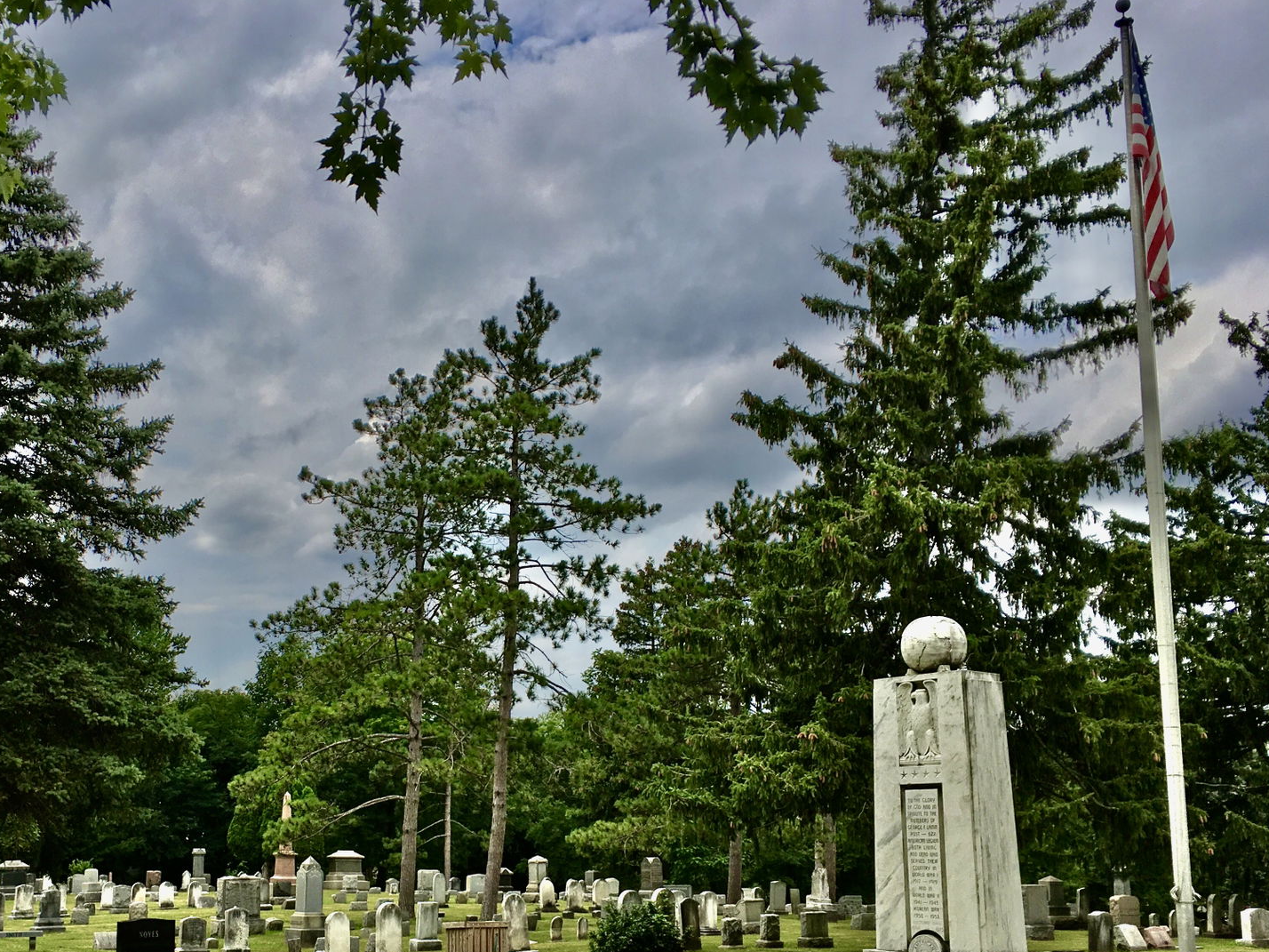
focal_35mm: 39
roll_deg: -0.6
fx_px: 1430
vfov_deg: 36.5
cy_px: 617
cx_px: 438
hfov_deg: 47.2
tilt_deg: +11.5
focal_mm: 4.15
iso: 25
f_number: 2.2
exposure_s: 1/2747
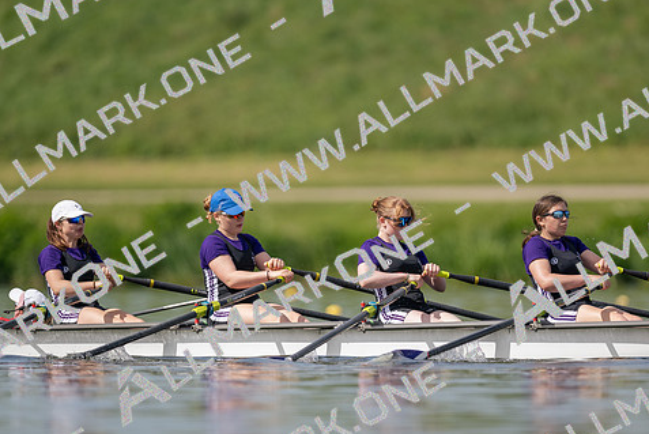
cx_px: 393
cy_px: 216
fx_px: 13154
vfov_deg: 1.9
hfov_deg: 2.8
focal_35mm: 729
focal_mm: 600
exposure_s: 1/2500
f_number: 4
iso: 250
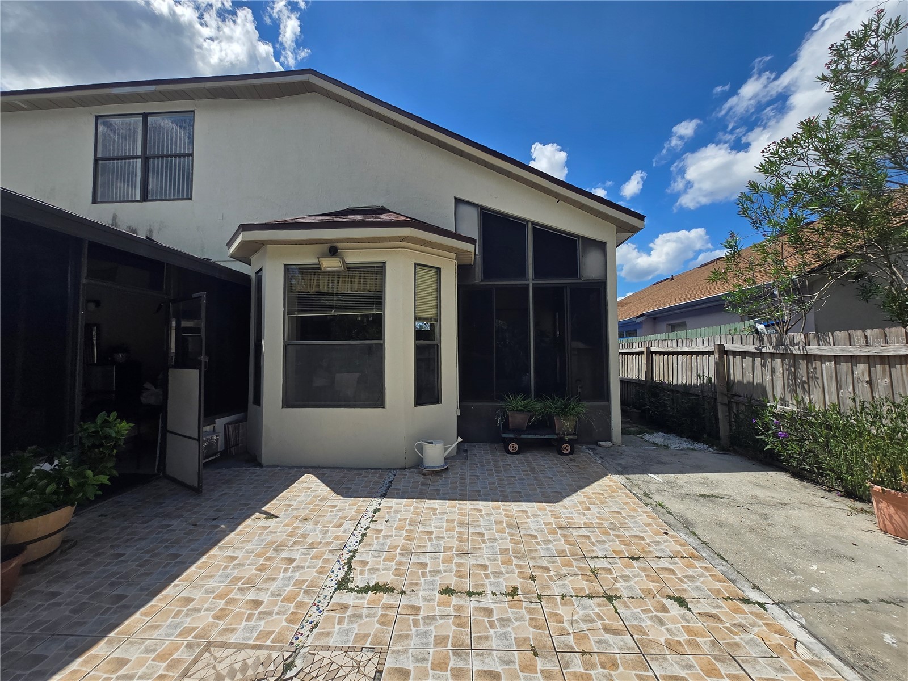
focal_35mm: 13
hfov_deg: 106.2
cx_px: 454
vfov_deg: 89.9
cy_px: 340
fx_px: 341
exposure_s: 1/1529
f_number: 2.2
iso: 25
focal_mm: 1.7
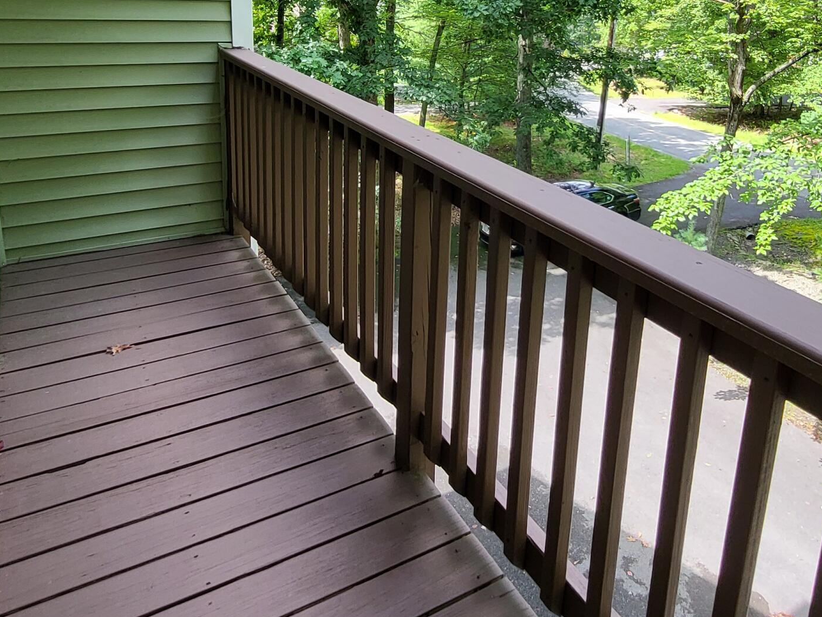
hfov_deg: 63.1
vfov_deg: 47.4
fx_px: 665
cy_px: 135
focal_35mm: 28
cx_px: 477
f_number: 2.2
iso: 32
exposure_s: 1/149
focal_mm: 1.74
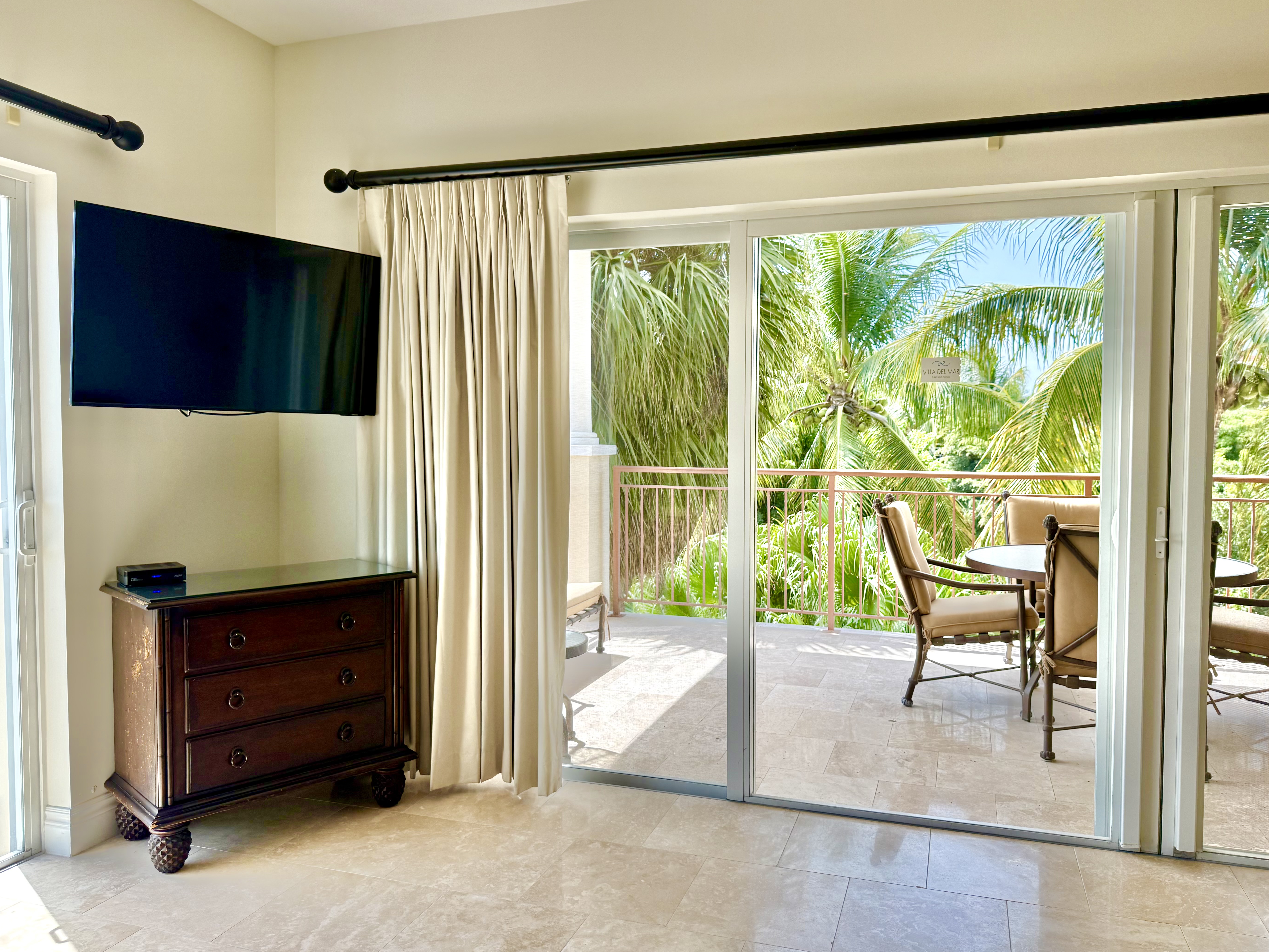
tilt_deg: -1.6
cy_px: 471
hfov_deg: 69.4
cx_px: 659
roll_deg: -0.4
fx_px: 916
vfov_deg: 54.9
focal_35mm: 25
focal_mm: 6.76
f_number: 1.78
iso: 100
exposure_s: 1/1122
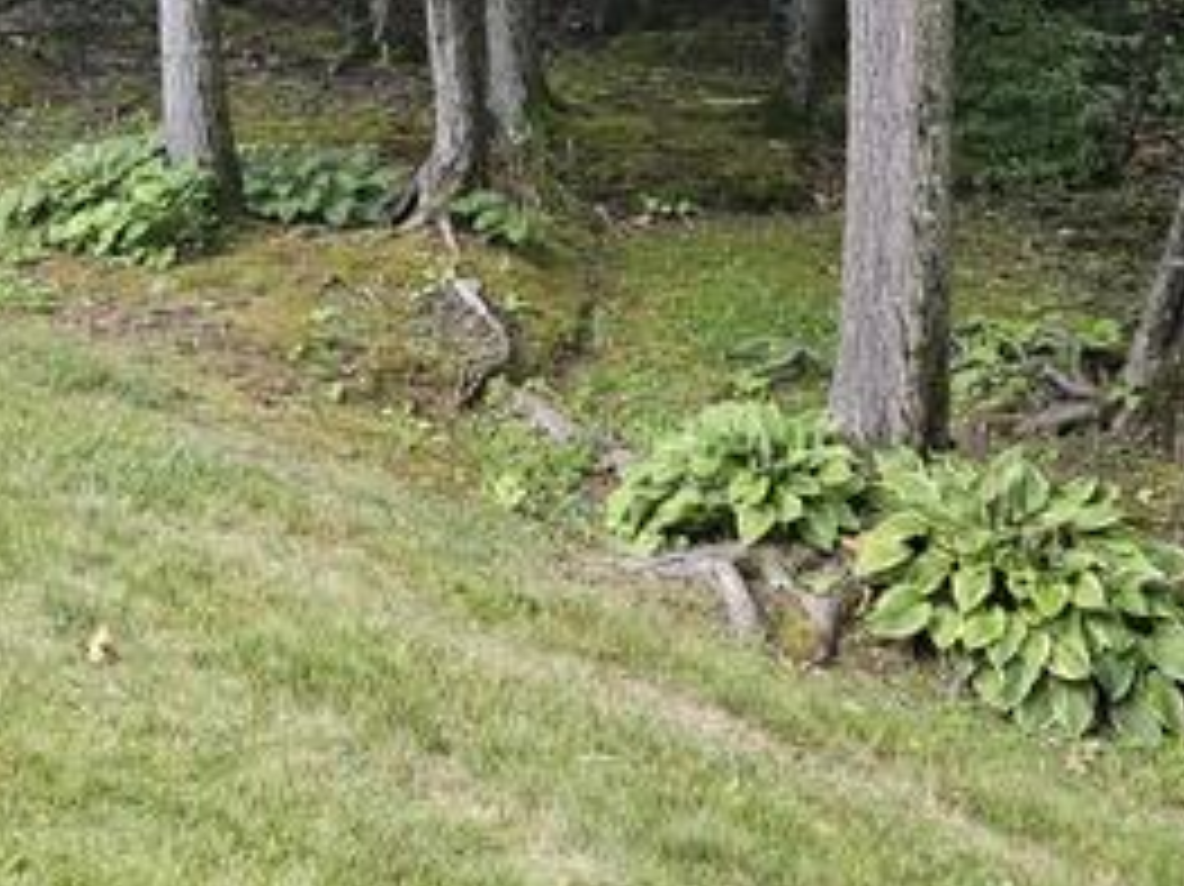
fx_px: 1915
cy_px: -112
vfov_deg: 24.2
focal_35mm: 56
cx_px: 410
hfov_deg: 34.1
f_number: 1.8
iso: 100
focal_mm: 5.4
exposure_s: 1/180
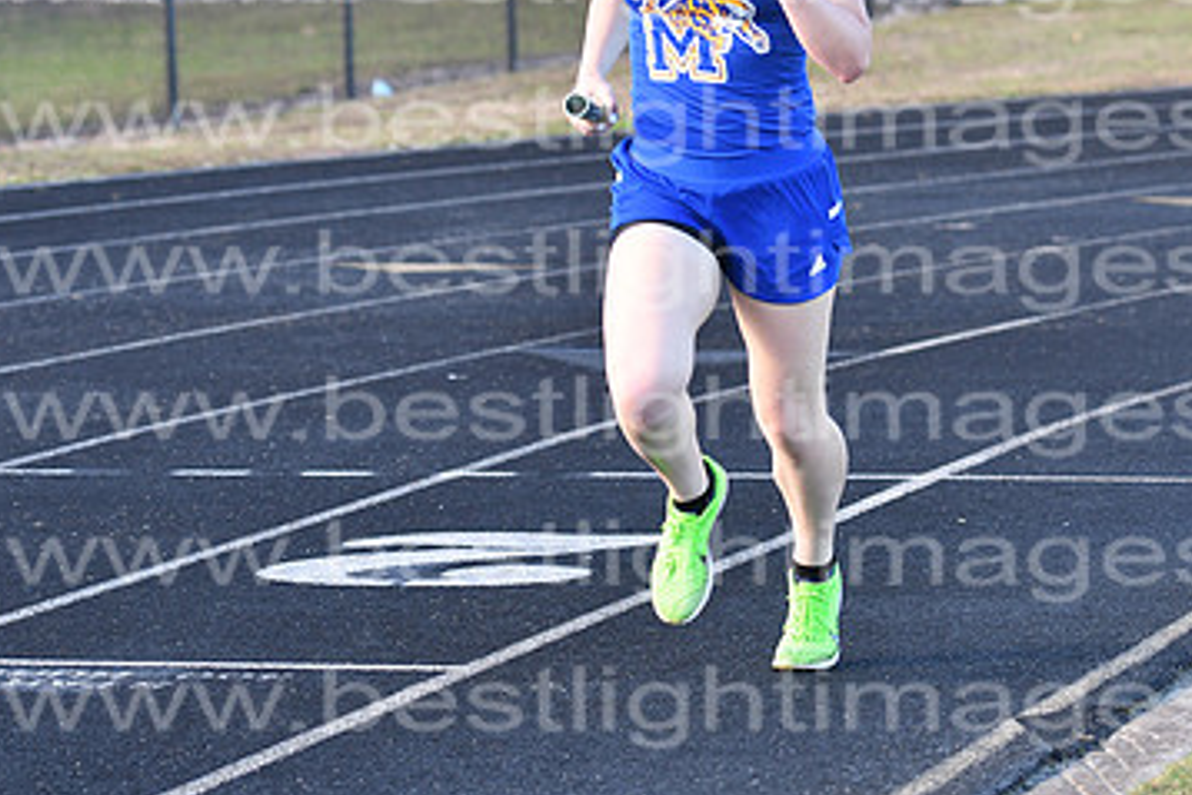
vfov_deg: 6.3
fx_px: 7254
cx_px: 759
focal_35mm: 219
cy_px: 198
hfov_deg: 9.4
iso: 500
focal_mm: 90
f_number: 4
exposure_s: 1/800
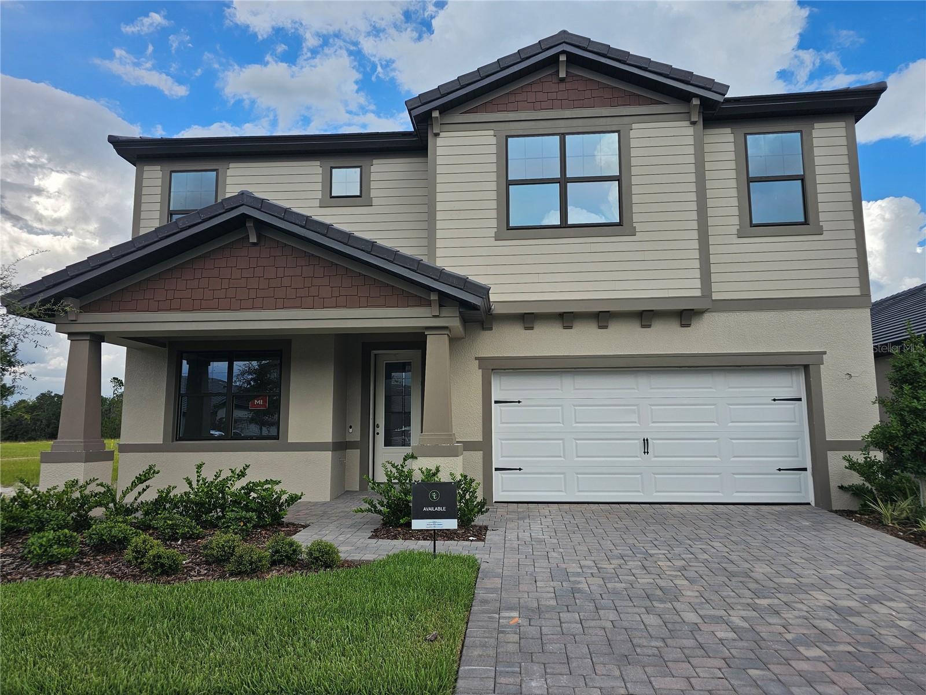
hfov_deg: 73.9
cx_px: 463
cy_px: 348
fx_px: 615
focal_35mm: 23
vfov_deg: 58.9
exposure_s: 1/481
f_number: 1.7
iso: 10
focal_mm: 6.3
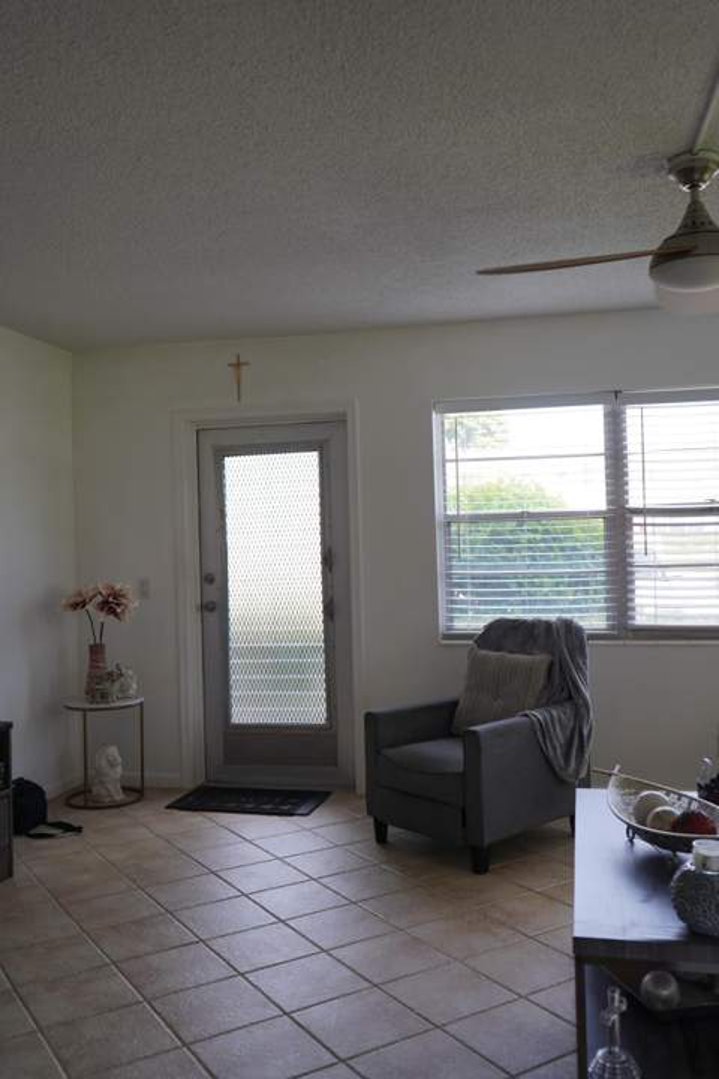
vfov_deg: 60.3
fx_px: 929
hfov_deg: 42.3
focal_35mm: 31
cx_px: 360
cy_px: 540
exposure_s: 1/60
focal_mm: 31
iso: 100
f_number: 4
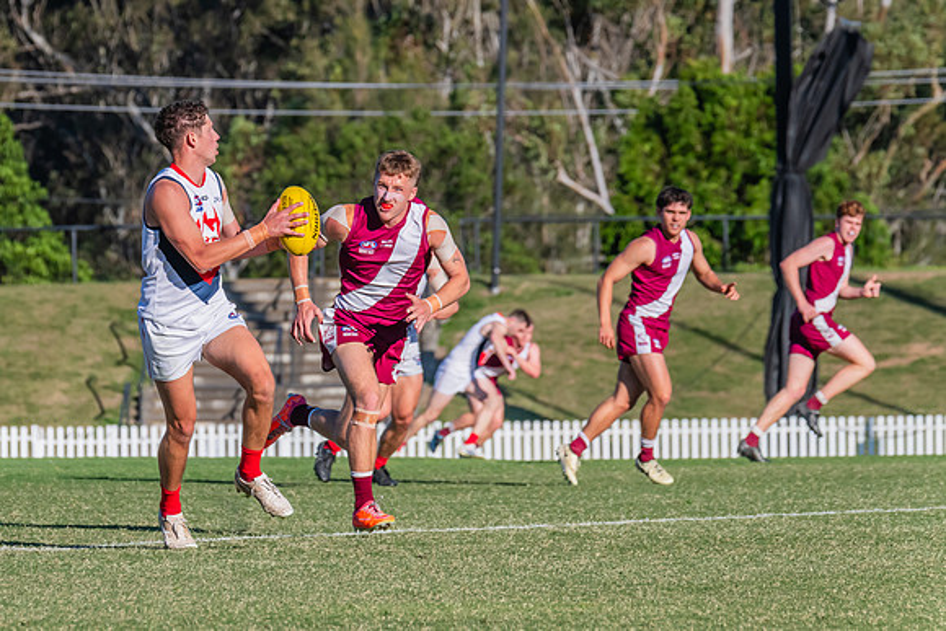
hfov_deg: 4.6
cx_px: 264
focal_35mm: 447
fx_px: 11742
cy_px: 250
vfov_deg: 3.1
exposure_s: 1/1600
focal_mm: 310
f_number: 11
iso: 800
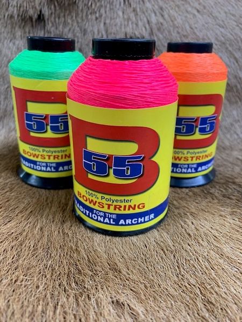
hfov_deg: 53.1
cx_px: 121
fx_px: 242
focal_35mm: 26
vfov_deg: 67.3
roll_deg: +0.3
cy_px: 161
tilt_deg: -27.7
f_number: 1.8
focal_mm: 4.25
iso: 100
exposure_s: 1/60
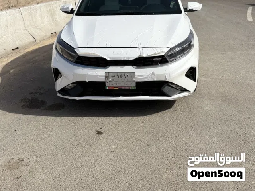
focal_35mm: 24
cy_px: 96
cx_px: 128
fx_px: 177
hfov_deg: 71.6
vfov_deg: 56.8
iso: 80
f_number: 1.78
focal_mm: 6.76
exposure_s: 1/6711
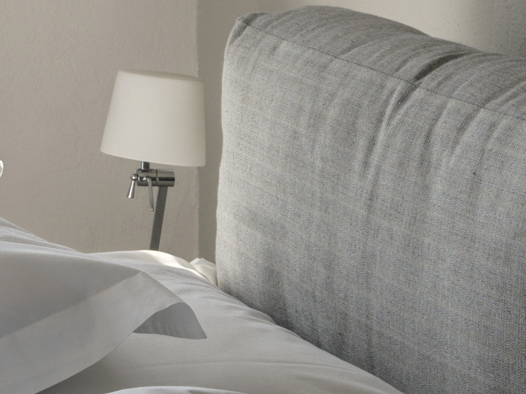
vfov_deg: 7.7
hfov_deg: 9.6
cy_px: -156
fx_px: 2871
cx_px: -593
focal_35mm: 189
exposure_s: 1/30
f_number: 11
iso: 200
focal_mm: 38
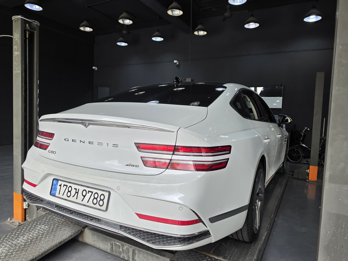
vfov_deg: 58.9
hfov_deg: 73.9
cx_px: 174
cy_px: 130
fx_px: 231
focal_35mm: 23
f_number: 1.4
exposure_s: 1/120
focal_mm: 6.5
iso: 12
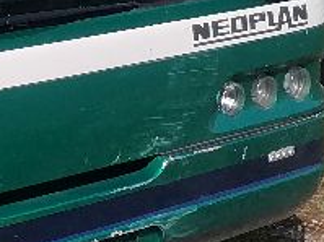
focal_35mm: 134
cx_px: -287
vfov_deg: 10.5
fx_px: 1253
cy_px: -159
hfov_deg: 13.1
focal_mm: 4.25
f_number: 1.8
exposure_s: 1/1585
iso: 50
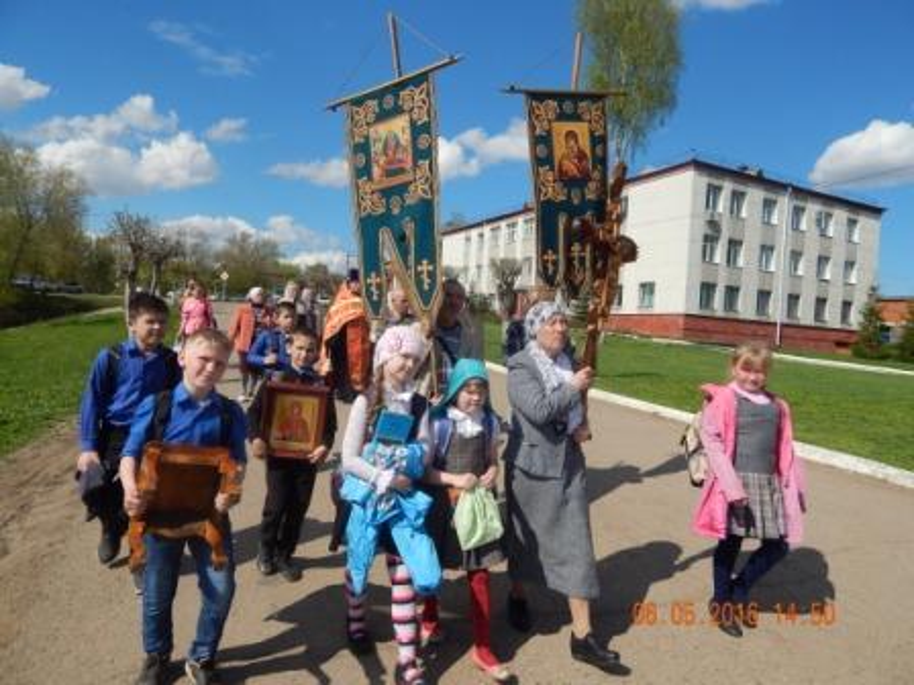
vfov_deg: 58.9
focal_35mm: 23
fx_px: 607
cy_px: 342
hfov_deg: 73.9
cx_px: 457
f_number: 6
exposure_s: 1/640
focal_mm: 4
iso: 125
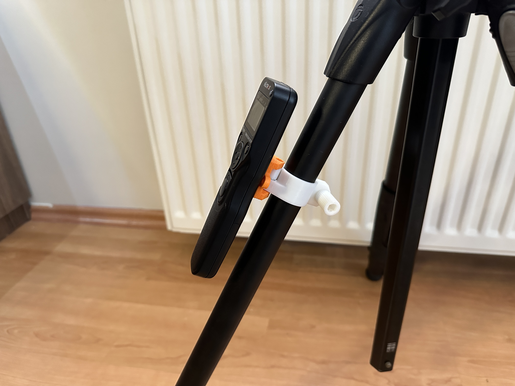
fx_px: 357
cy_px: 193
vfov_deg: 56.8
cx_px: 258
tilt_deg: -27.5
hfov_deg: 71.6
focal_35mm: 24
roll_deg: +3.2
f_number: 1.78
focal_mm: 6.86
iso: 800
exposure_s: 1/60
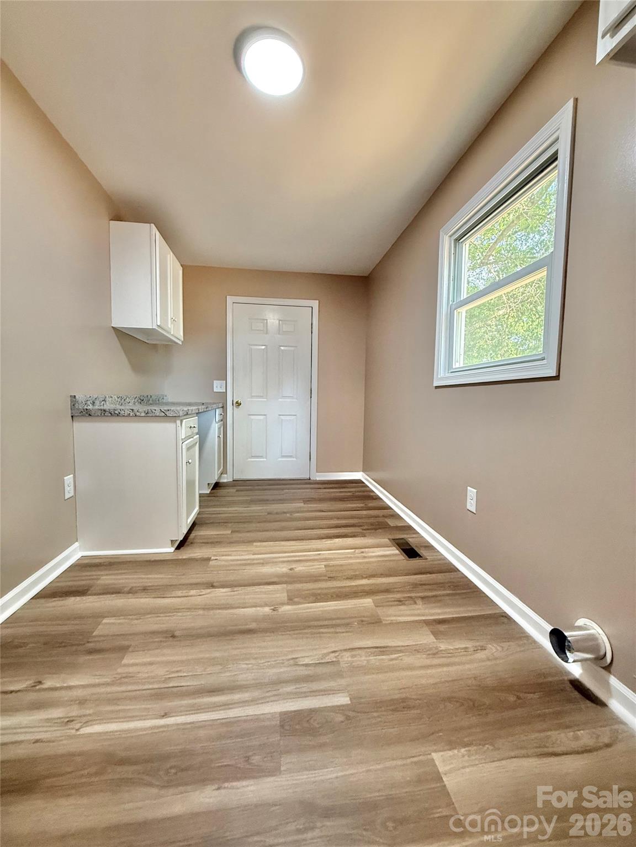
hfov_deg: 85.7
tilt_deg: -3.5
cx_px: 318
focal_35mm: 14
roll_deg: -1.3
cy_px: 424
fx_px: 343
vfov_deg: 102.1
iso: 320
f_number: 2.2
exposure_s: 1/60
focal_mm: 2.22
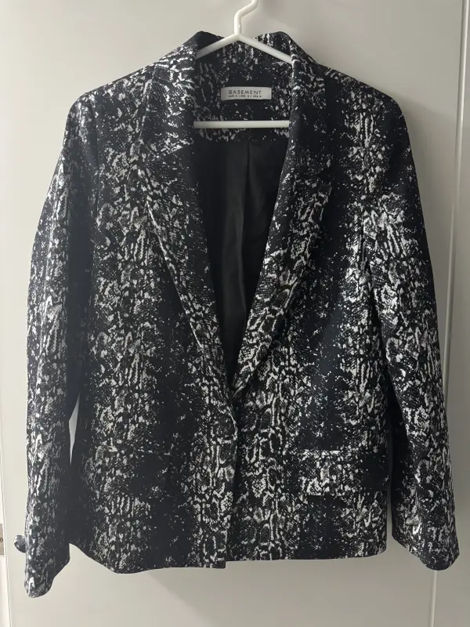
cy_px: 314
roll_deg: -0.1
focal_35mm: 24
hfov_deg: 56.8
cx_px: 235
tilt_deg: -5.1
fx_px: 434
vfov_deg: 71.6
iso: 800
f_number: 1.78
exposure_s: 1/49
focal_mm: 6.76
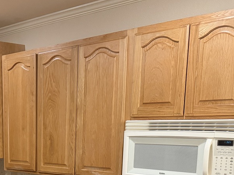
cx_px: -8
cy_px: 198
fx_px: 392
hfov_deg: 30.5
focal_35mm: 58
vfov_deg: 23.5
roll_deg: +2.0
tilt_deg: -12.0
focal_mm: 6.76
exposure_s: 1/60
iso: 500
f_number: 1.78
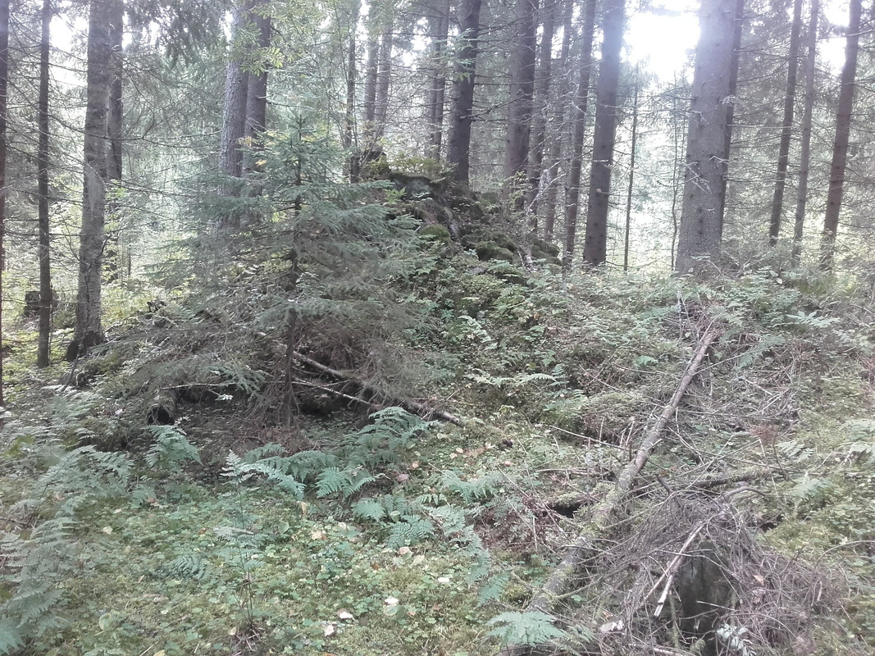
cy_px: 328
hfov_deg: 58.4
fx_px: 784
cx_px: 438
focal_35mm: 31
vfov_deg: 45.4
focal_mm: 3.31
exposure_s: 1/33
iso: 110
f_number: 2.2
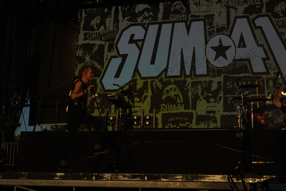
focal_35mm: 44
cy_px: 96
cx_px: 143
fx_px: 350
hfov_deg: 44.5
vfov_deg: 30.5
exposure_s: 1/800
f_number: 8
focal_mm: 44
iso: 100
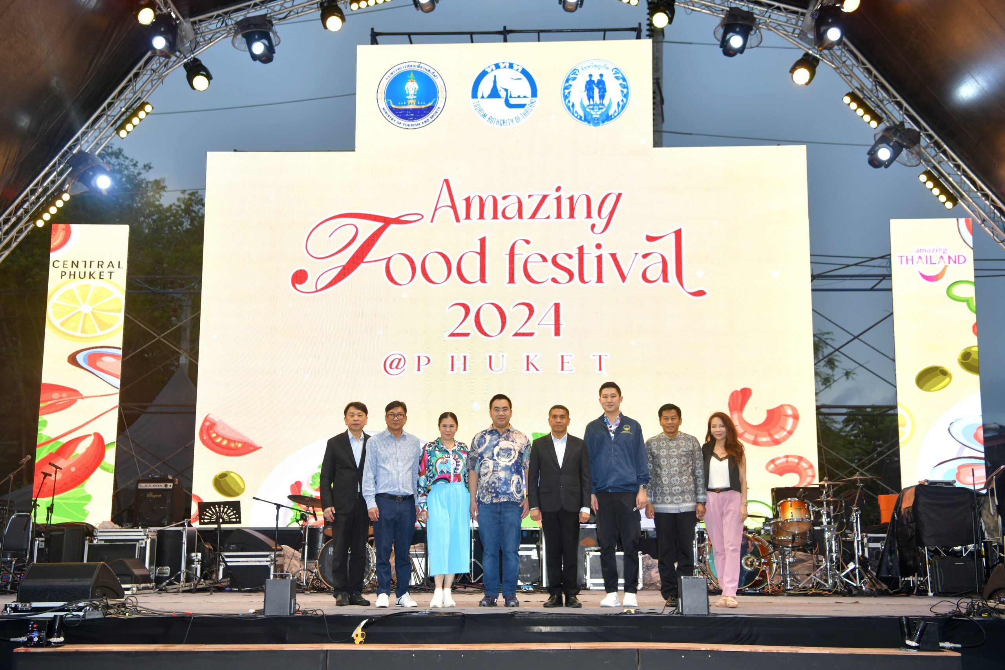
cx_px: 502
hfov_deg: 43.6
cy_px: 335
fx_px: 1256
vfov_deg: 29.9
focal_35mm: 45
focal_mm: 45
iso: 100
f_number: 4
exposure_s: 1/60
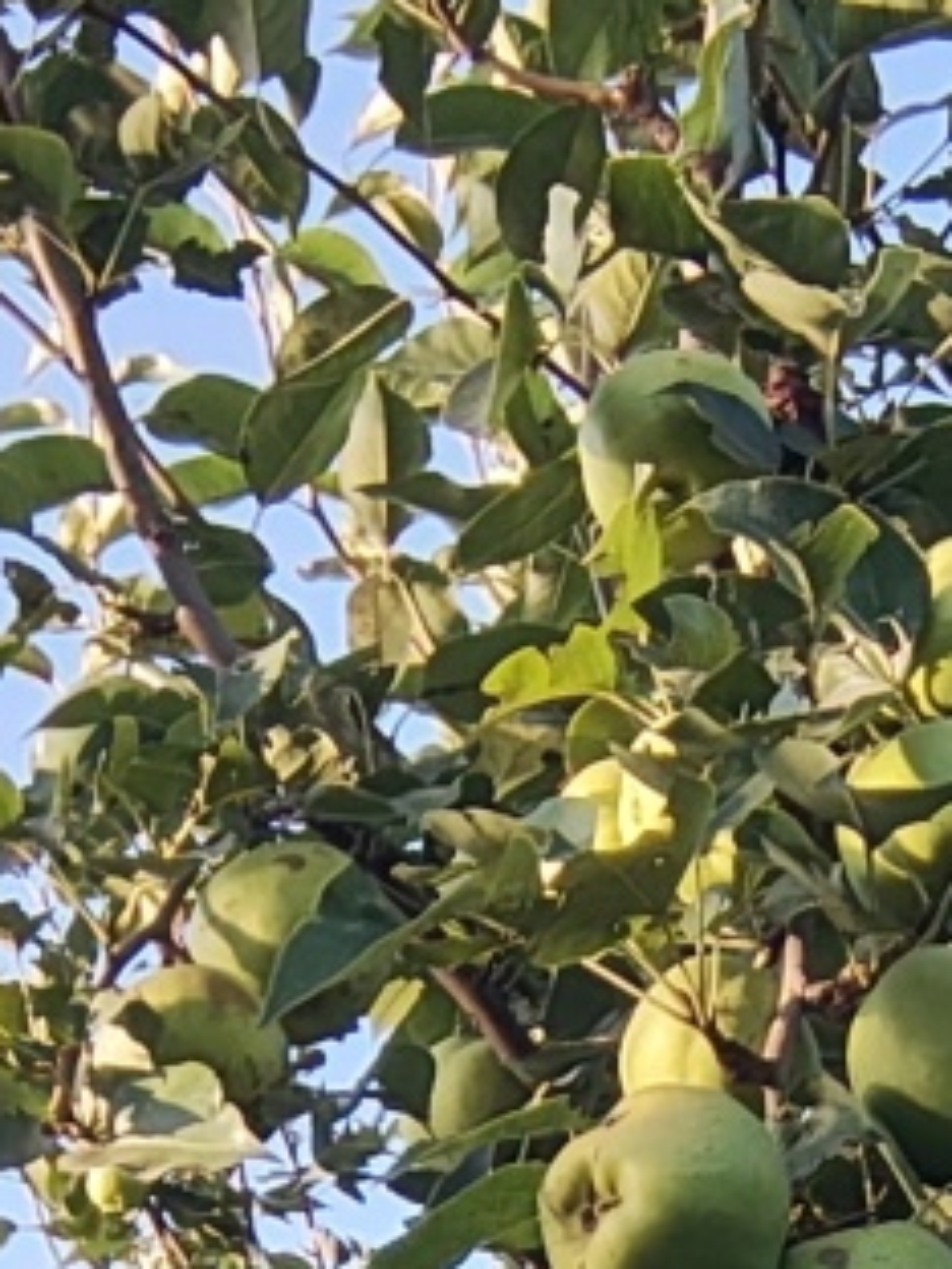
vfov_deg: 21.4
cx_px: 749
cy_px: 1694
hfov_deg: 17.9
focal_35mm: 82
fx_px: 3007
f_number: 2.2
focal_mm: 1.6
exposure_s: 1/100
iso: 64
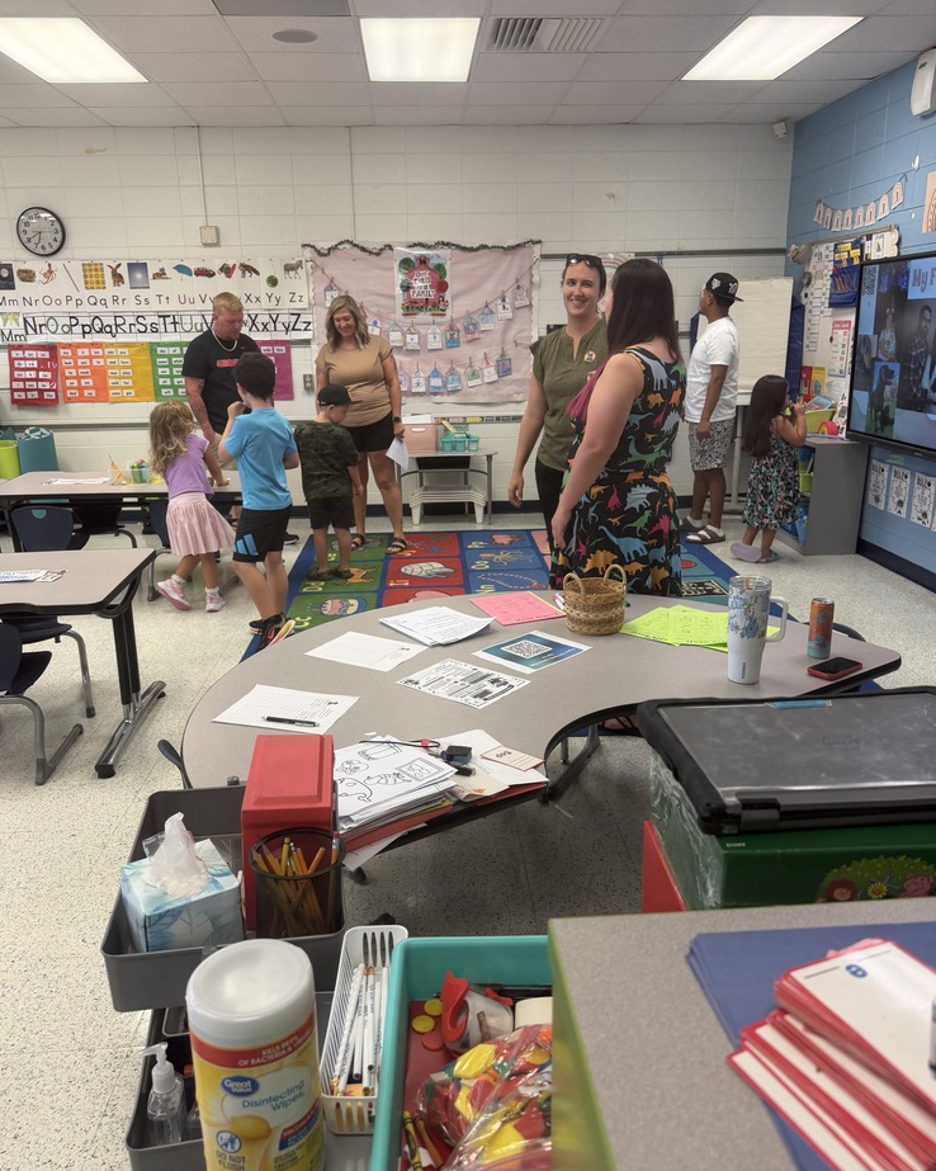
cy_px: 600
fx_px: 901
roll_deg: -0.1
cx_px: 469
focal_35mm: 26
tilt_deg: -17.0
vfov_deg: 66.0
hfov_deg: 54.9
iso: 160
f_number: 1.78
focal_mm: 6.76
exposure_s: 1/120
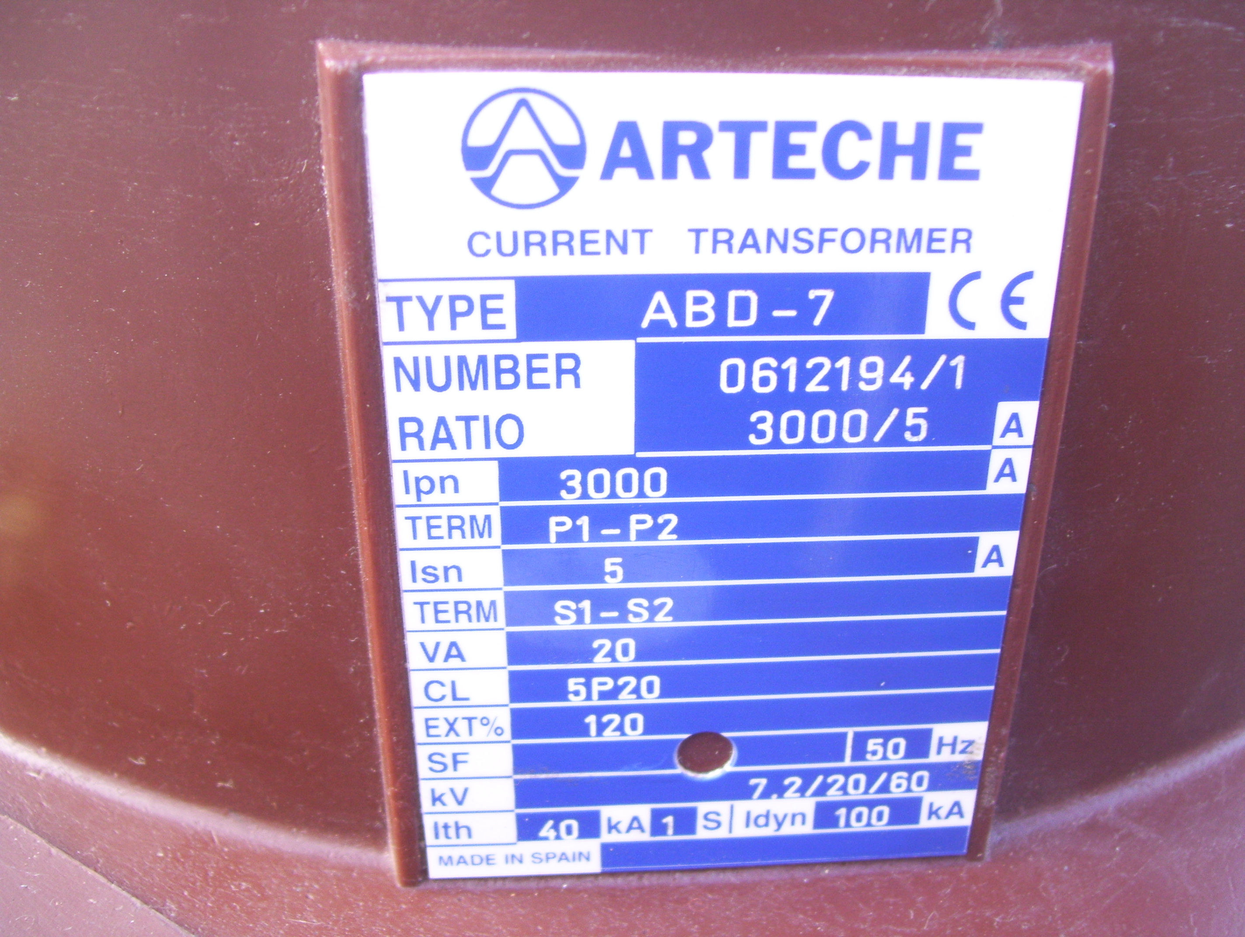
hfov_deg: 51.3
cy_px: 468
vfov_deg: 39.7
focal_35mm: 36
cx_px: 622
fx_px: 1297
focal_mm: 6
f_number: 2.7
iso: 160
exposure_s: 1/30
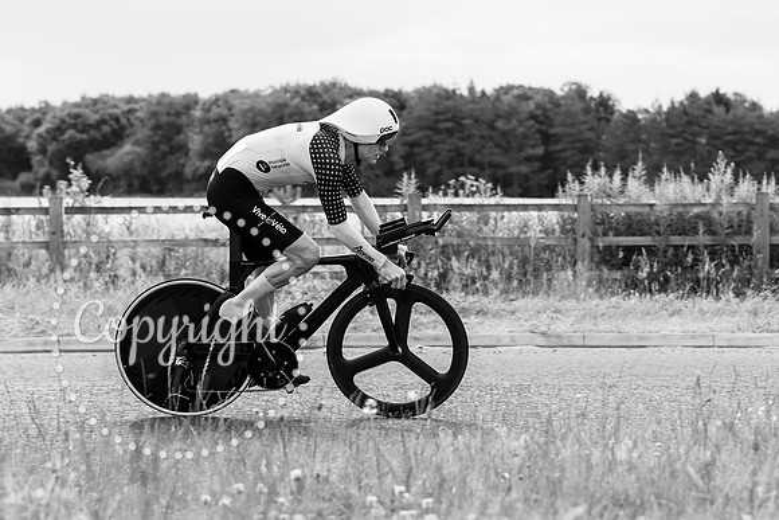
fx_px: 2582
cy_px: 215
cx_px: 424
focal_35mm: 119
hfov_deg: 17.2
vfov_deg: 11.5
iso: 160
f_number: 4
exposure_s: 1/800
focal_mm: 86
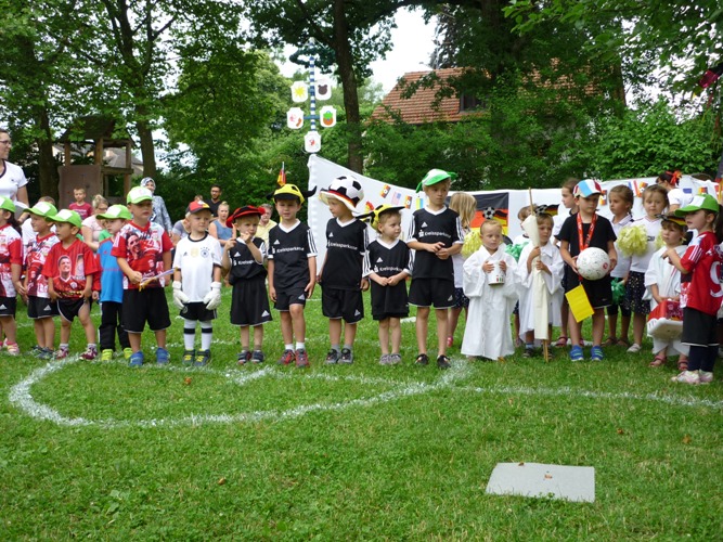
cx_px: 362
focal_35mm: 33
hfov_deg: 55.4
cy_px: 271
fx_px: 689
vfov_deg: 42.9
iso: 80
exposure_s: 1/125
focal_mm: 5.5
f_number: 2.8
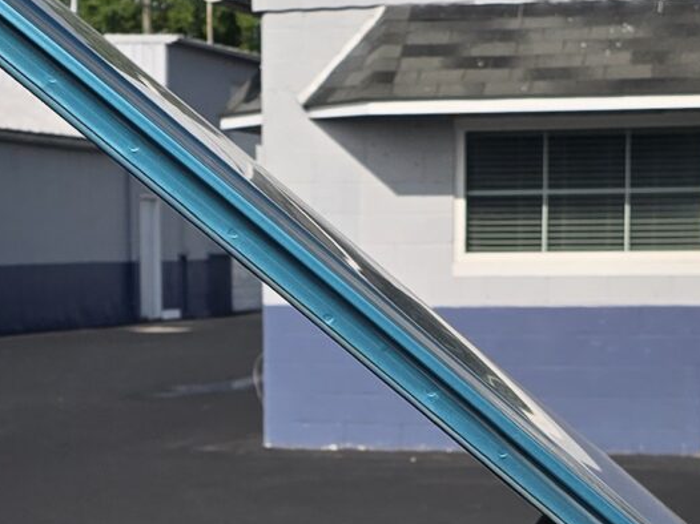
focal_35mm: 112
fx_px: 2264
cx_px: 310
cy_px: 517
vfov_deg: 13.0
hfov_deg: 17.6
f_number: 1.7
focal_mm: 6.3
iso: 12
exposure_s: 1/1314
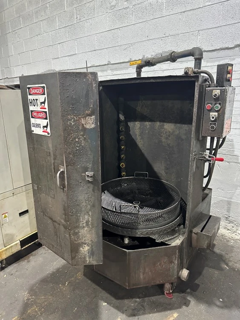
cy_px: 160
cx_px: 120
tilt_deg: -13.0
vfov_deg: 71.6
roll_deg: +0.6
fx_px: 222
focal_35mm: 24
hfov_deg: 56.8
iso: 640
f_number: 1.78
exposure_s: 1/60
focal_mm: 6.86
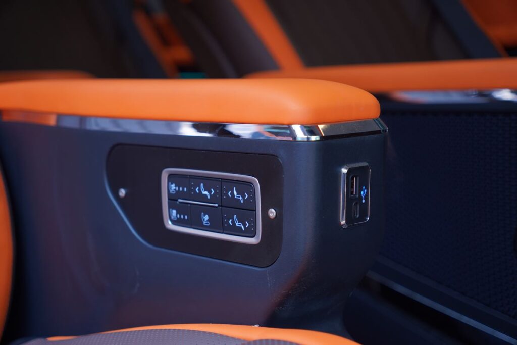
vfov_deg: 21.6
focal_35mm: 63
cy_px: 172
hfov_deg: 31.9
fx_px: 905
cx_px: 258
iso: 100
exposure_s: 1/125
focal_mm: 42
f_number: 3.2
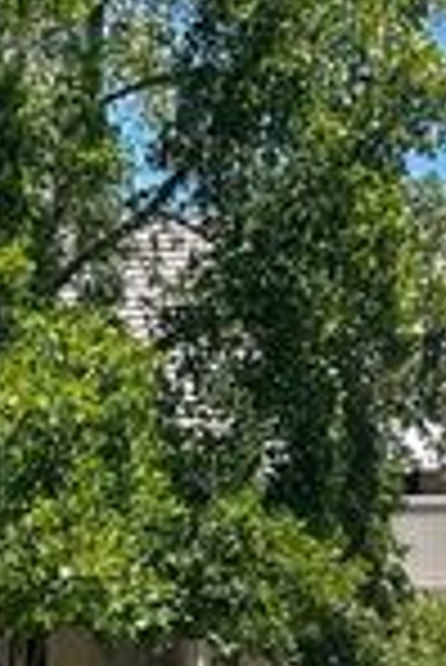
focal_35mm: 117
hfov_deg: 11.4
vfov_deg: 15.9
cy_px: 1033
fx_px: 2169
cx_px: -144
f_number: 1.6
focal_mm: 5.1
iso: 32
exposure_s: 1/1339
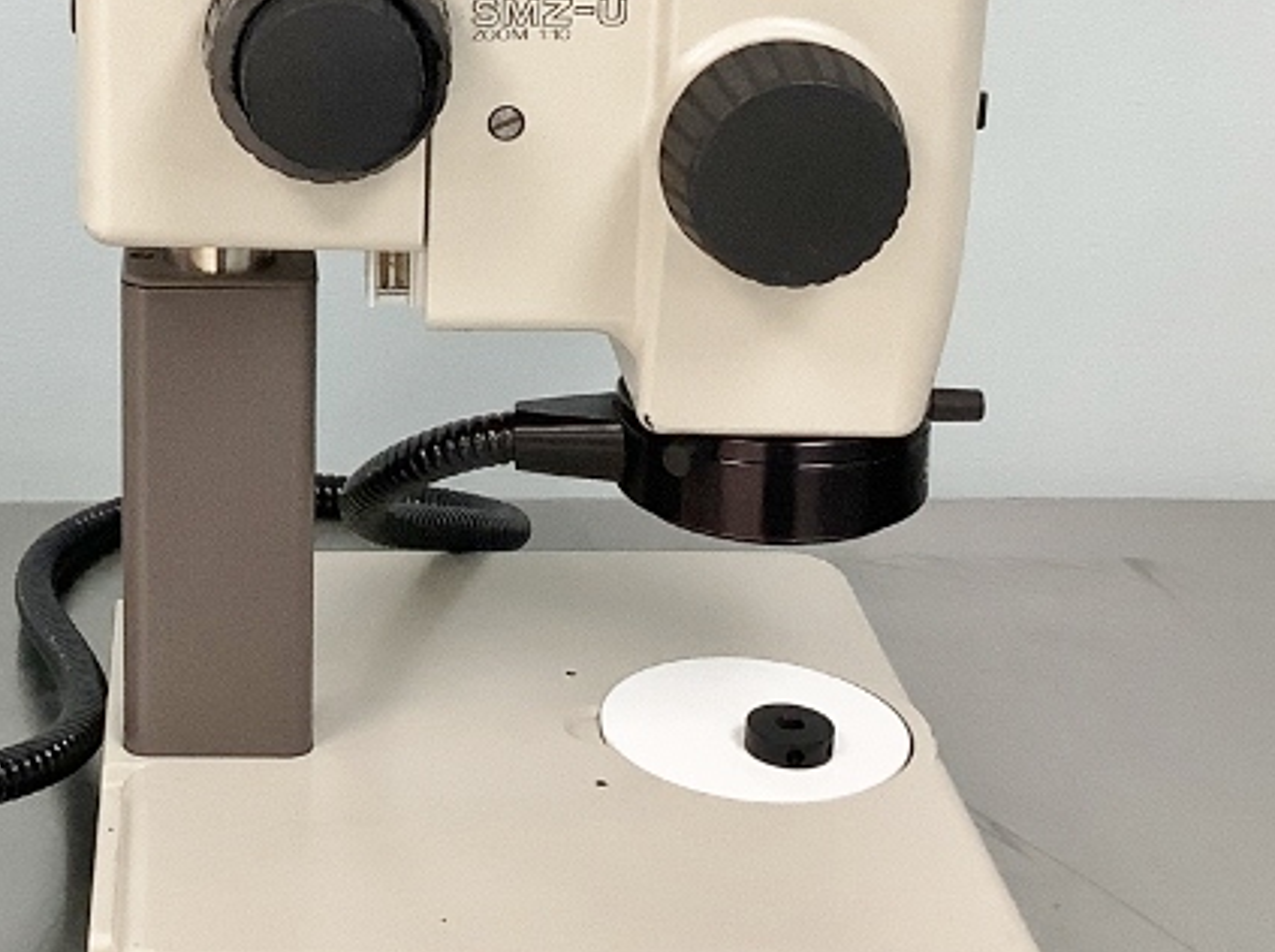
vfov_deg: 19.4
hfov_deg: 25.3
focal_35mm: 75
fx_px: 2759
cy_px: 227
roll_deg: +0.2
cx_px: 166
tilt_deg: -19.3
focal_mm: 3.3
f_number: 2.4
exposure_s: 1/60
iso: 125
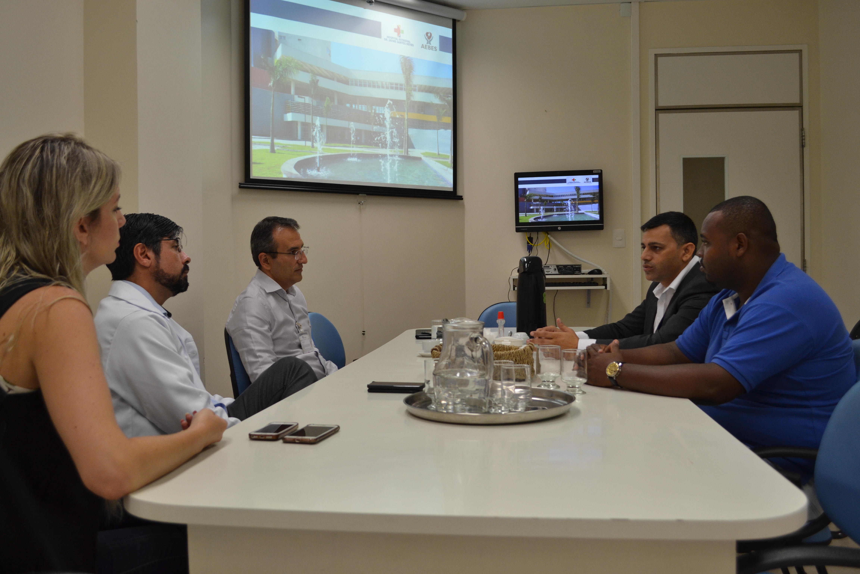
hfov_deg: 57.2
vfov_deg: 40.0
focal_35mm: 33
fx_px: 788
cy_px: 287
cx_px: 430
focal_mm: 22
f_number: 5
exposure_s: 1/100
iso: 400
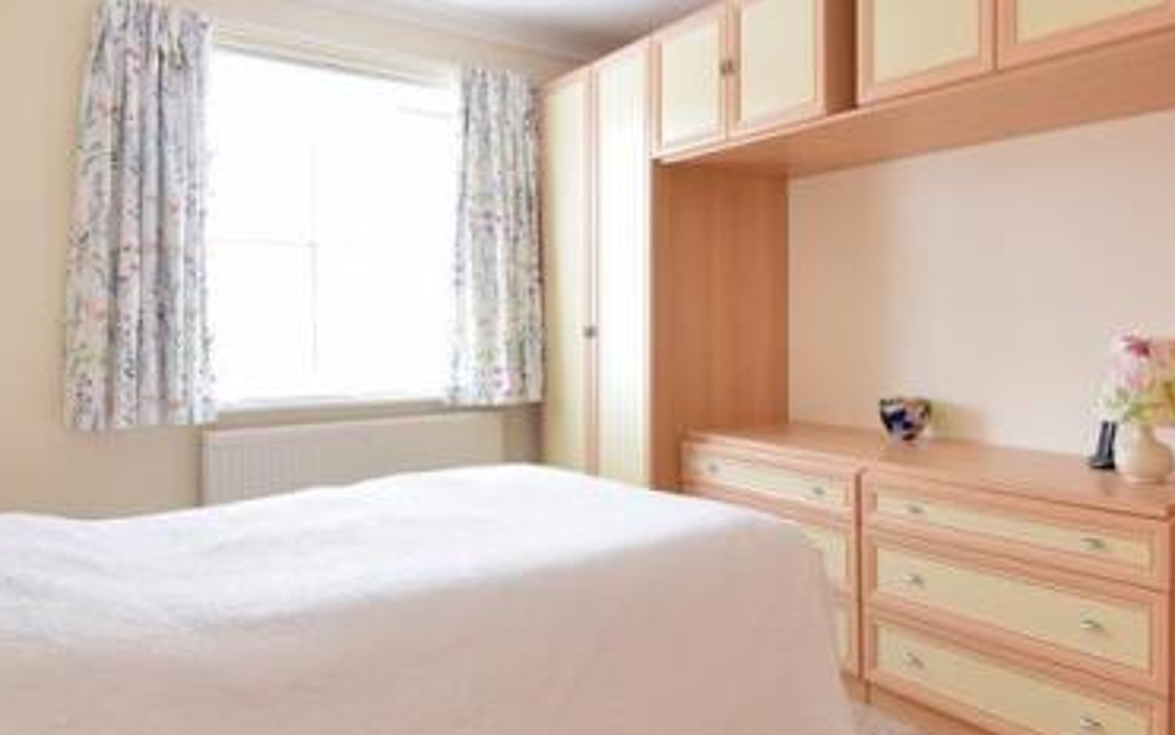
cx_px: 751
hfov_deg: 67.1
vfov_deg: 46.0
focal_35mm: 27
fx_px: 865
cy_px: 331
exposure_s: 1/2.5
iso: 250
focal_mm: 10
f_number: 14
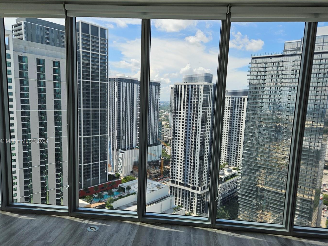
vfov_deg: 51.2
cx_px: 164
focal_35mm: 27
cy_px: 142
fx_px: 256
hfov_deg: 65.3
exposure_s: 1/1036
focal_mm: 5.4
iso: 25
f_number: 1.8
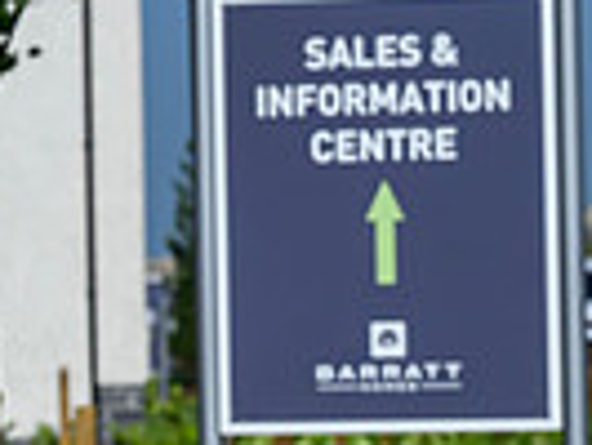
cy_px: 389
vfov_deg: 3.7
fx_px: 6950
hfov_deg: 4.8
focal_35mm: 406
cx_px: -601
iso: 500
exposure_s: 1/2500
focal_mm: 97
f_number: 7.1
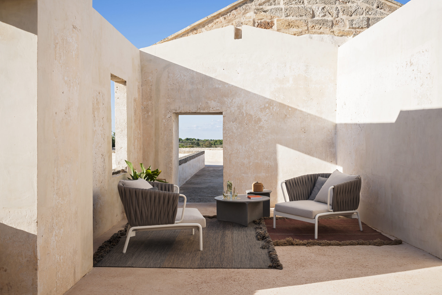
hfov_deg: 54.4
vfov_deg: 37.9
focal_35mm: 35
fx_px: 430
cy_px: 148
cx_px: 221
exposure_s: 1/400
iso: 100
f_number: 6.3
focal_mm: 35
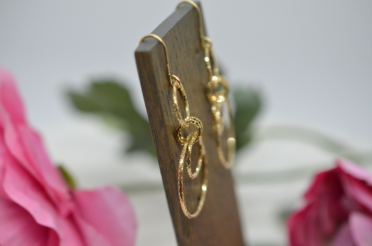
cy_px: 123
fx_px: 619
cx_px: 186
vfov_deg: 22.5
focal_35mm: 60
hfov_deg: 33.5
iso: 3200
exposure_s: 1/2500
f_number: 4
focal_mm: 40
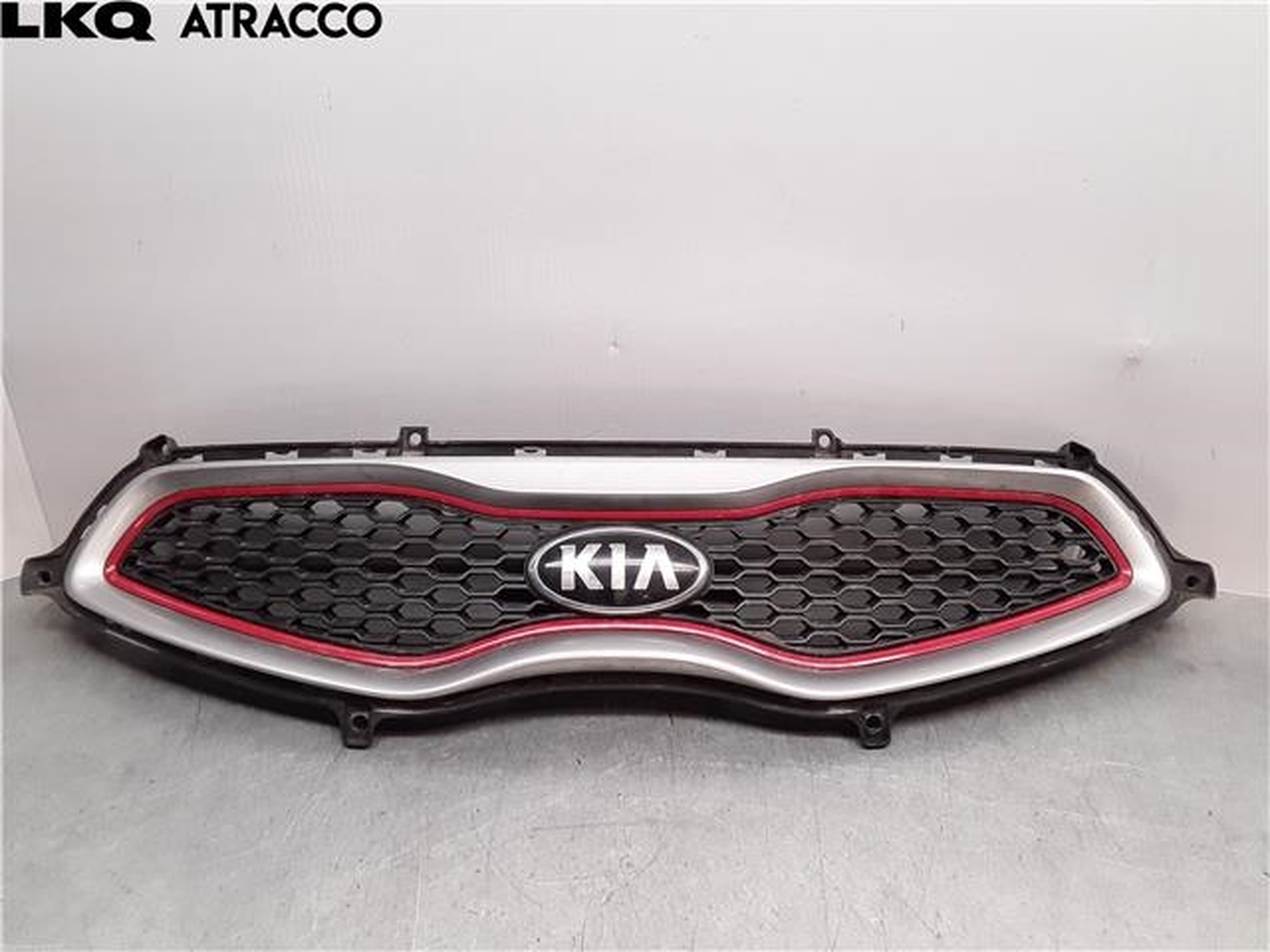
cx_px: 635
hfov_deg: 63.4
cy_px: 476
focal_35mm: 28
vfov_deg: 49.7
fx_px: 1027
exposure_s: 1/102
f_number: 1.9
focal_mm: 2.91
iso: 100
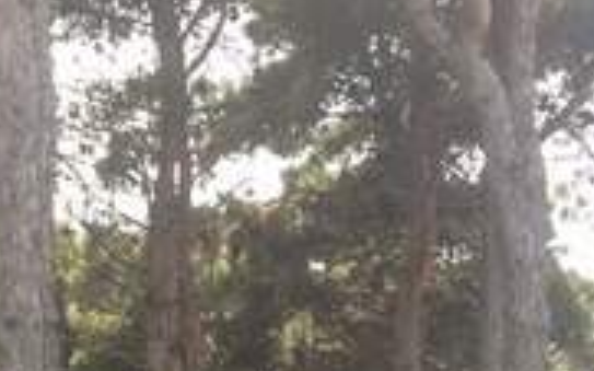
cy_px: 757
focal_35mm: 112
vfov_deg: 10.6
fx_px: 1813
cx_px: -3
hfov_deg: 18.1
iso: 32
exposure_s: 1/336
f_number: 2.2
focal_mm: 4.15
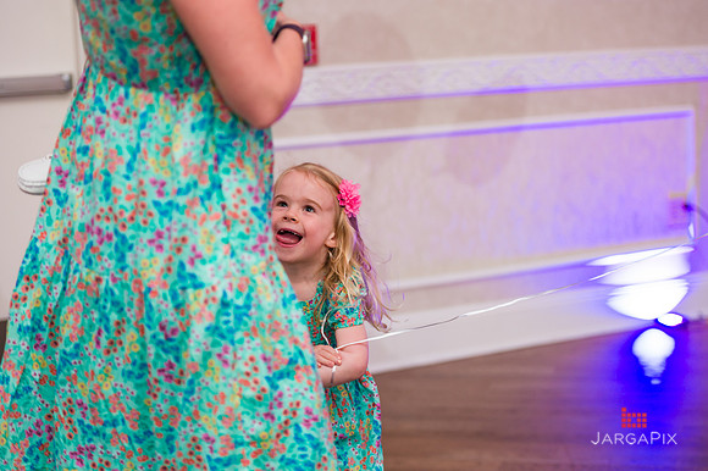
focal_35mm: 78
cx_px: 354
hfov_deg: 26.0
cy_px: 236
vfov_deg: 17.5
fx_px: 1533
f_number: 3.2
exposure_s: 1/200
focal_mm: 78
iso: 1600
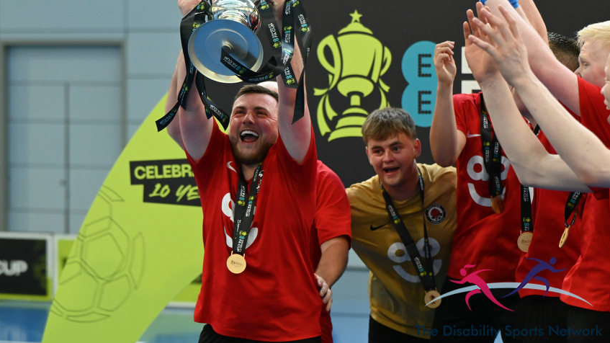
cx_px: 305
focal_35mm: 125
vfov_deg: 9.7
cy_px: 164
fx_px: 2014
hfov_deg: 17.2
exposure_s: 1/1250
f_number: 2.8
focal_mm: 79
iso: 3200
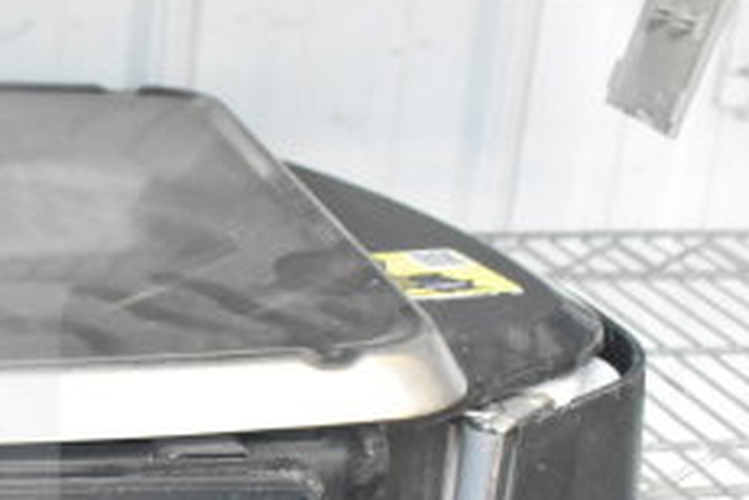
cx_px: -220
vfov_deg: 14.1
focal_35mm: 95
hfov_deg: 19.8
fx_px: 1976
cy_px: 541
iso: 6400
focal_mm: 24
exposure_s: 1/200
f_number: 7.1
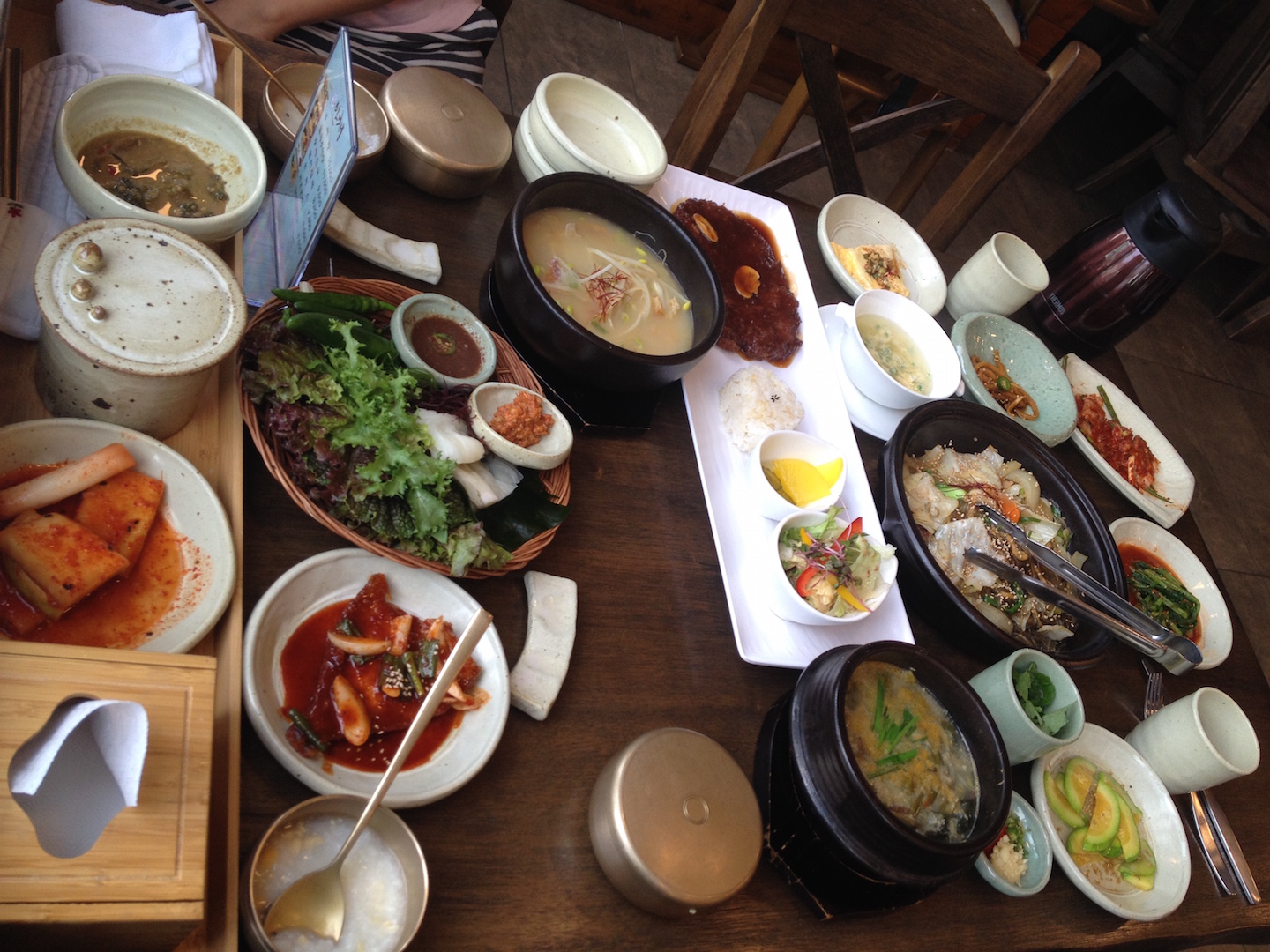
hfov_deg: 52.6
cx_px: 635
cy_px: 476
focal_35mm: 35
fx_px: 1284
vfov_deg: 40.7
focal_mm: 4.28
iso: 50
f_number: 2.4
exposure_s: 1/60
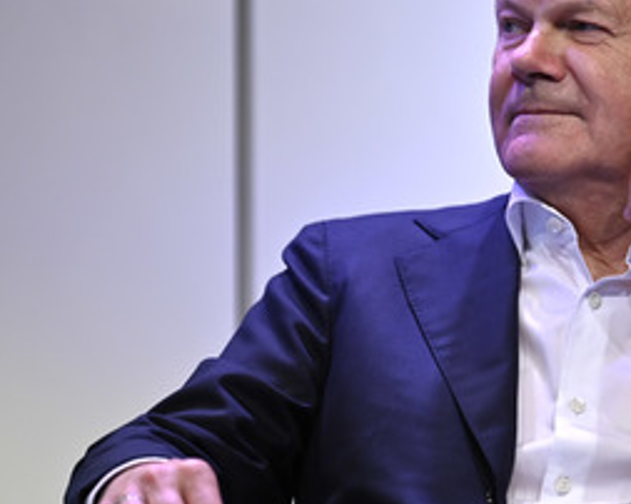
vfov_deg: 4.6
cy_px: 232
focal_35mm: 335
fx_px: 6251
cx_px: 495
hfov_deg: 5.8
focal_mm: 200
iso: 500
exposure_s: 1/400
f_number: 2.8
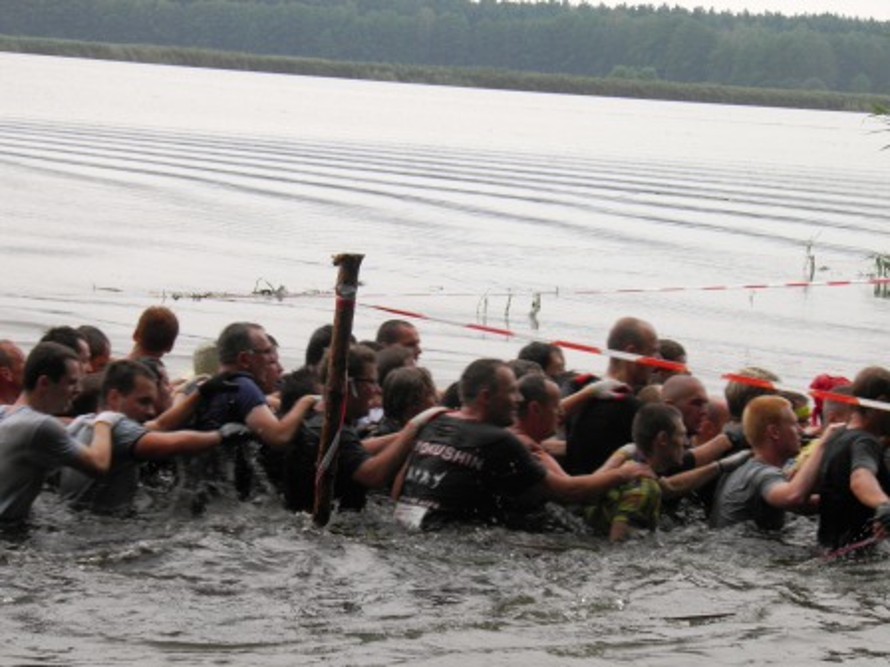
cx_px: 445
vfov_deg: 11.8
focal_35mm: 126
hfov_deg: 15.6
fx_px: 3240
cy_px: 334
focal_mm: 22.6
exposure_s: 1/100
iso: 50
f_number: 5.7
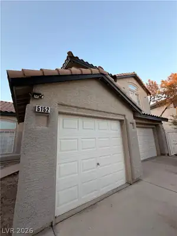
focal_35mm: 14
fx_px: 95
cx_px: 88
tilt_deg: +13.3
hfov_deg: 85.7
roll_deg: +1.4
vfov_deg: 102.1
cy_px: 118
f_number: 2.2
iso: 40
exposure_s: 1/121
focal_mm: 2.22
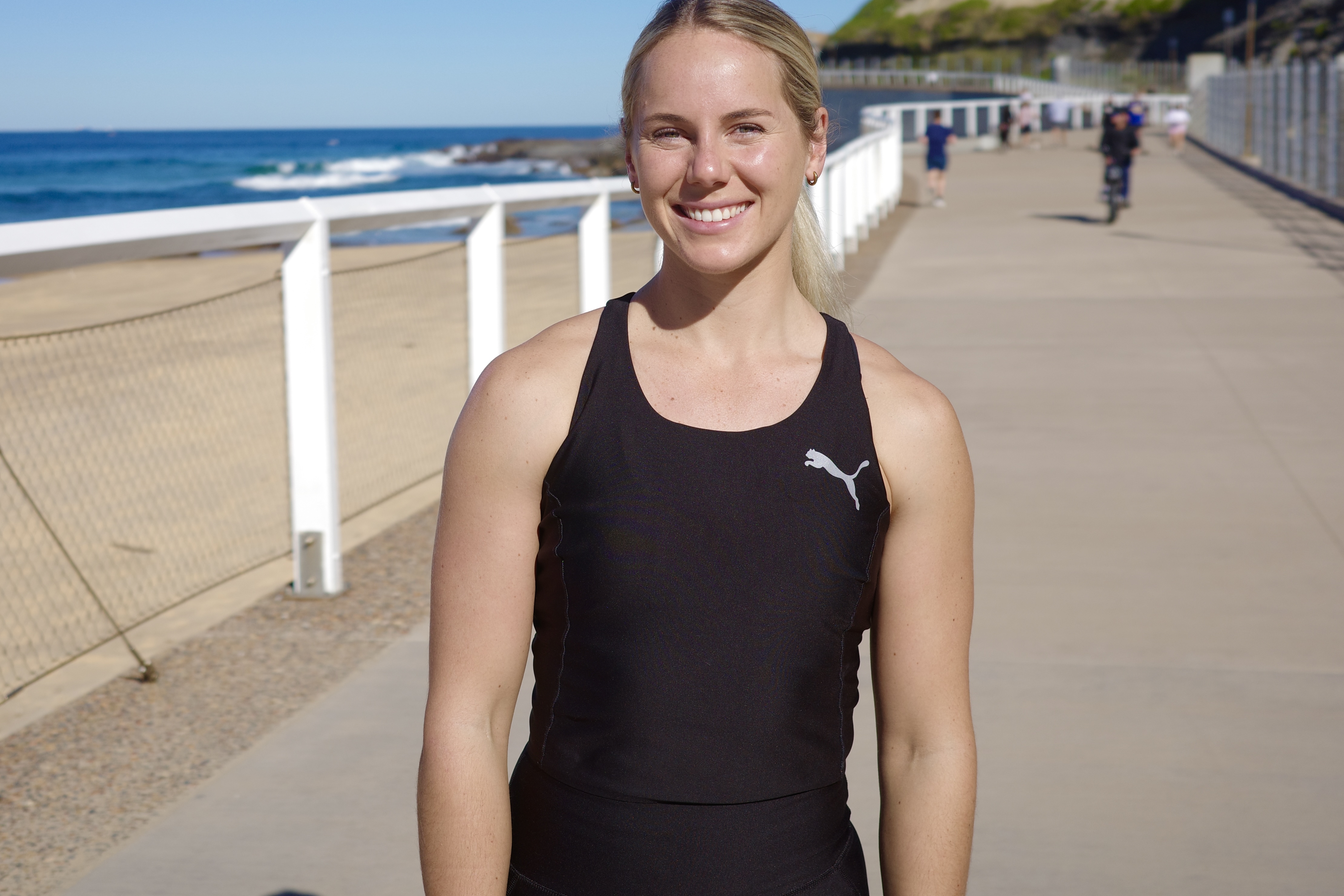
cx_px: 646
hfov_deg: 36.9
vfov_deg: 25.0
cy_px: 318
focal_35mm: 54
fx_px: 2016
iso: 100
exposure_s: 1/2500
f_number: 2.8
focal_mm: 26
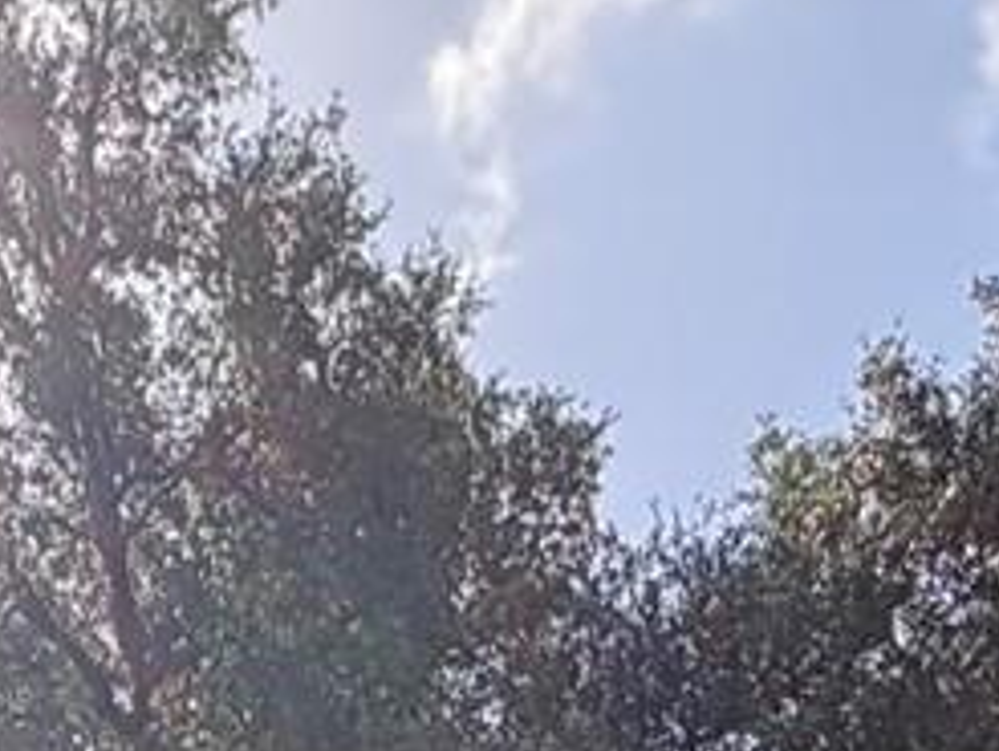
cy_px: 2322
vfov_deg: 10.6
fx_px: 2629
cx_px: 296
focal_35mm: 91
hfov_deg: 21.4
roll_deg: +0.1
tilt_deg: -0.1
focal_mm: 2.22
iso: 64
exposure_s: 1/749
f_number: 2.2
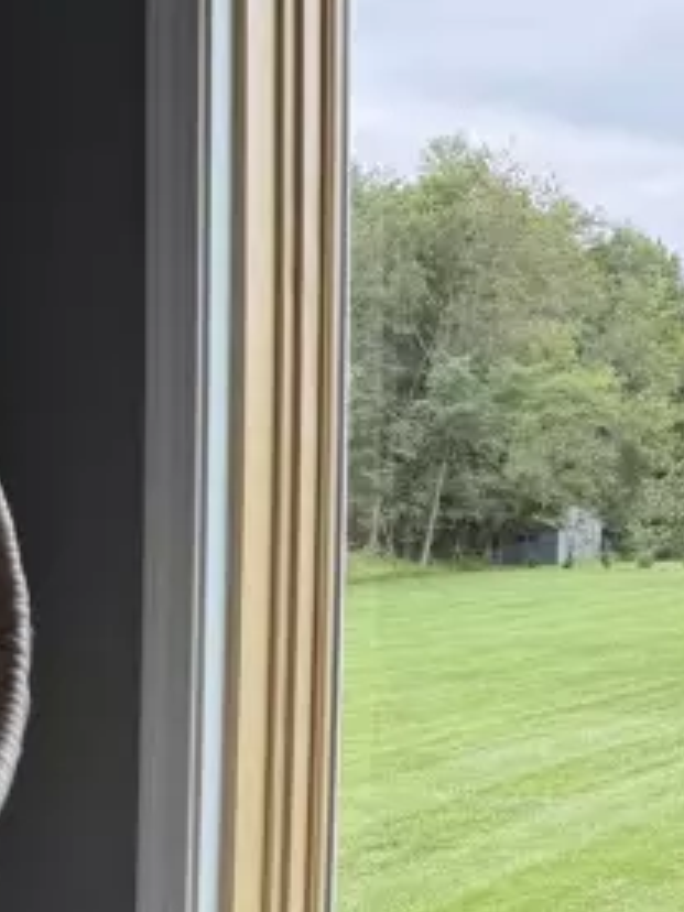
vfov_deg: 29.8
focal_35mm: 65
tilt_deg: -3.7
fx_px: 1713
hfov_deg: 21.8
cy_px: 484
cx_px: 674
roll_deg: -2.4
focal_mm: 6.76
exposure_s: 1/148
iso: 64
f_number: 1.78
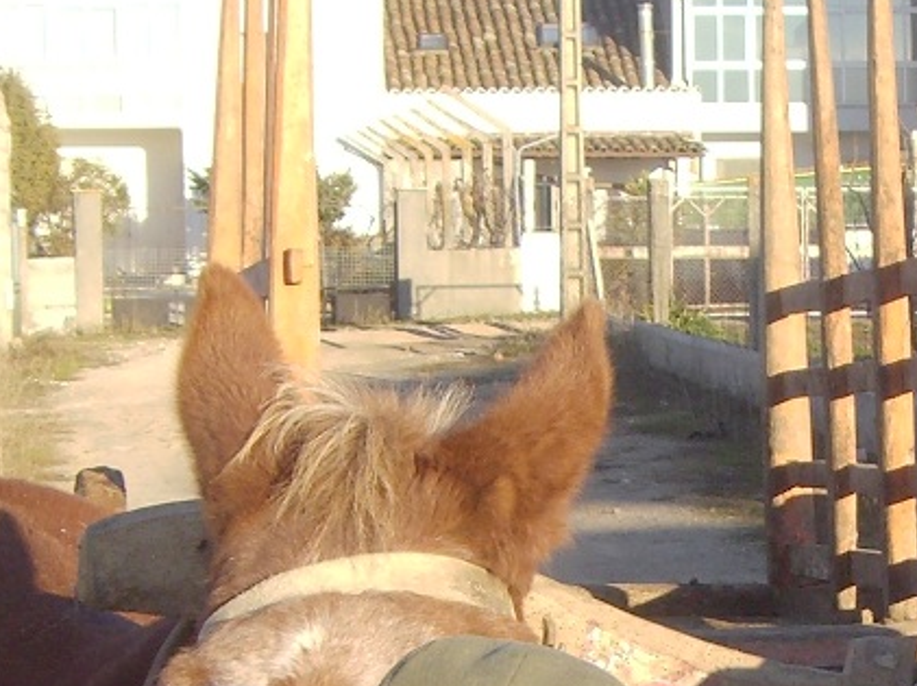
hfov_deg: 14.1
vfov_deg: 10.7
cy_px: 755
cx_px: 1055
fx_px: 3600
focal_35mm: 136
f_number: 4.3
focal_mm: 6.2
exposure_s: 1/250
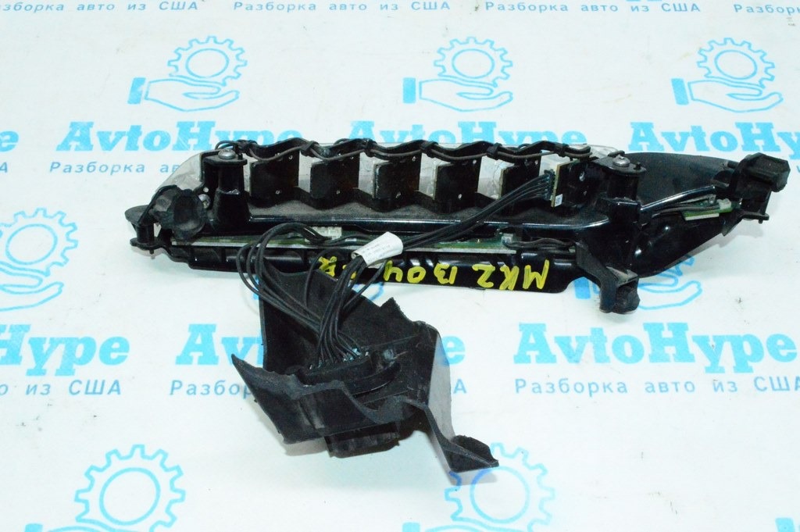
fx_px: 899
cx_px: 400
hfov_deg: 48.0
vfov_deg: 33.0
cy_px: 266
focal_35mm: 40
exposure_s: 1/60
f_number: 25
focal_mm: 27
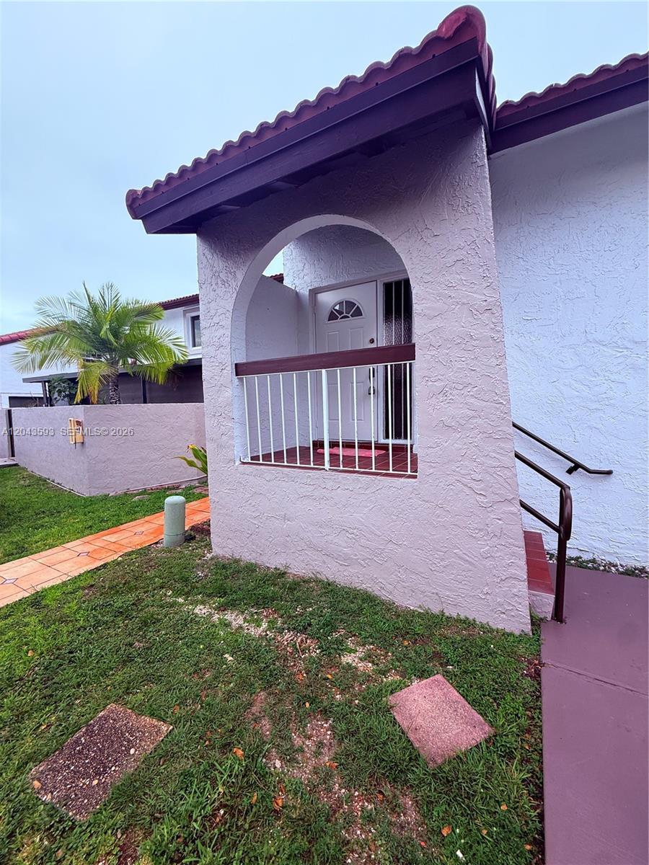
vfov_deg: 102.1
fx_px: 350
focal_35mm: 14
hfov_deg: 85.7
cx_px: 324
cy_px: 432
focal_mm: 2.22
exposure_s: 1/301
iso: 50
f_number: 2.2
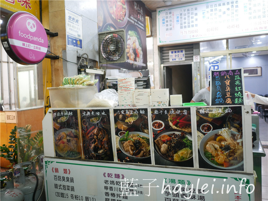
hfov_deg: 60.0
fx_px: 232
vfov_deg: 46.8
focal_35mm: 30
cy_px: 100
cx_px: 134
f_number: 1.7
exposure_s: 1/60
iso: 500
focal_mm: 15
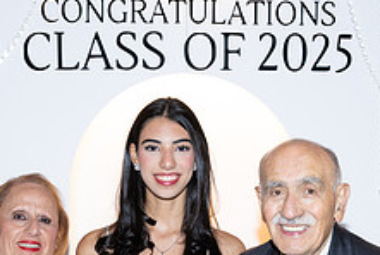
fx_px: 1025
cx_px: 208
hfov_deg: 21.0
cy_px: 328
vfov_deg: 13.6
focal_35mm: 97
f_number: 5.6
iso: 1000
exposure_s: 1/80
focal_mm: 37
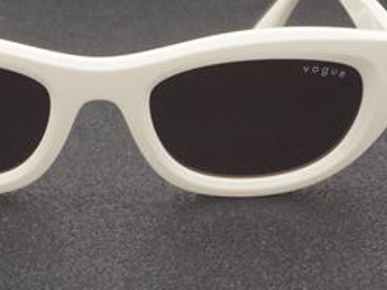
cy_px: 109
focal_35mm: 128
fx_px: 1428
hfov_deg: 15.4
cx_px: 101
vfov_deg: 11.6
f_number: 32
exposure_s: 1.3
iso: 100
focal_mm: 55
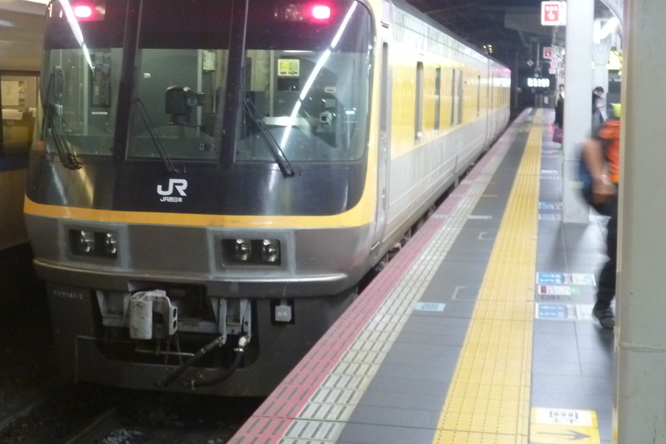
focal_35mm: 66
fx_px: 1221
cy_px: 148
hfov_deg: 30.4
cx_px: 241
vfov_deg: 20.5
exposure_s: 1/6
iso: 400
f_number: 4
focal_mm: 8.6
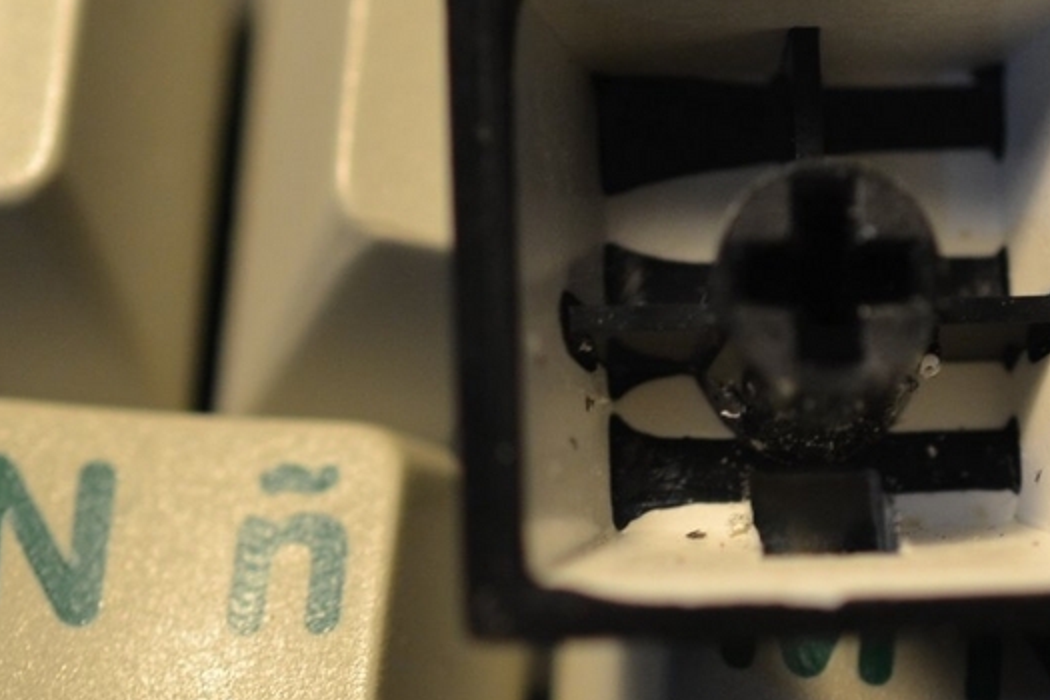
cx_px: 892
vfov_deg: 11.7
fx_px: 3412
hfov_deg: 17.3
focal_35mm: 117
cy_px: 319
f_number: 4
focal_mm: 40
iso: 400
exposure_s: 1/60
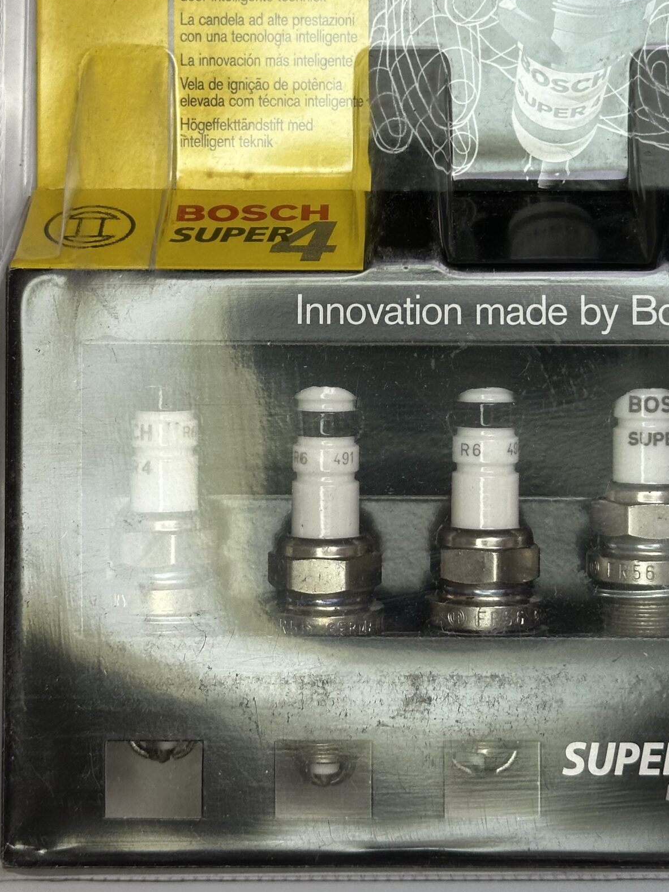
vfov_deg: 24.8
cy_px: 263
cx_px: 412
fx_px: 2009
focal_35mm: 78
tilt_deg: -88.0
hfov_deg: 18.9
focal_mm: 6.86
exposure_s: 1/246
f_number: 1.78
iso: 50
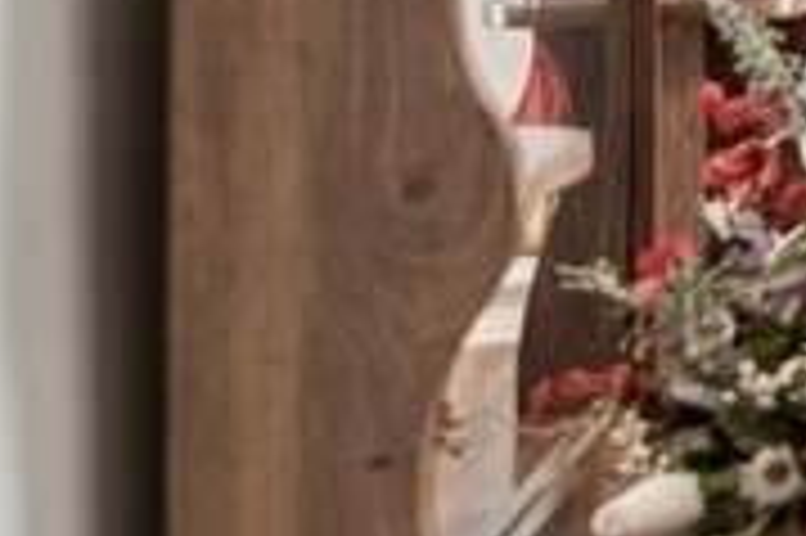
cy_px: -277
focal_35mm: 85
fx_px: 1901
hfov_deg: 11.9
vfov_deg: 14.9
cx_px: 2350
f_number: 3.5
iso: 200
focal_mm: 14
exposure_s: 1/10
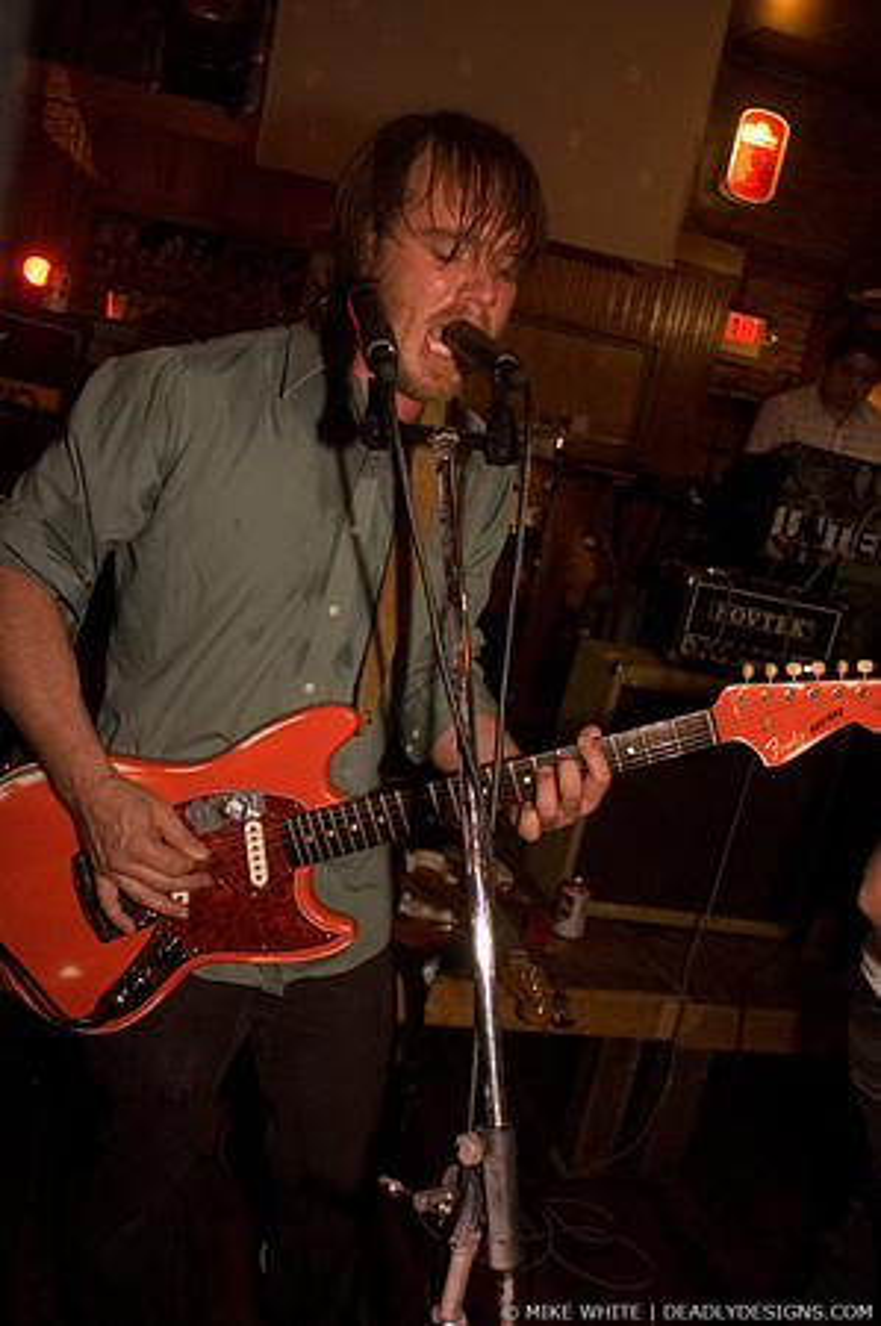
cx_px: 440
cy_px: 663
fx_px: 1104
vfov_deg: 62.0
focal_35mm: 30
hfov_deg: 43.5
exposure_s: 1/25
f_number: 2.8
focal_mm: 20
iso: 1600
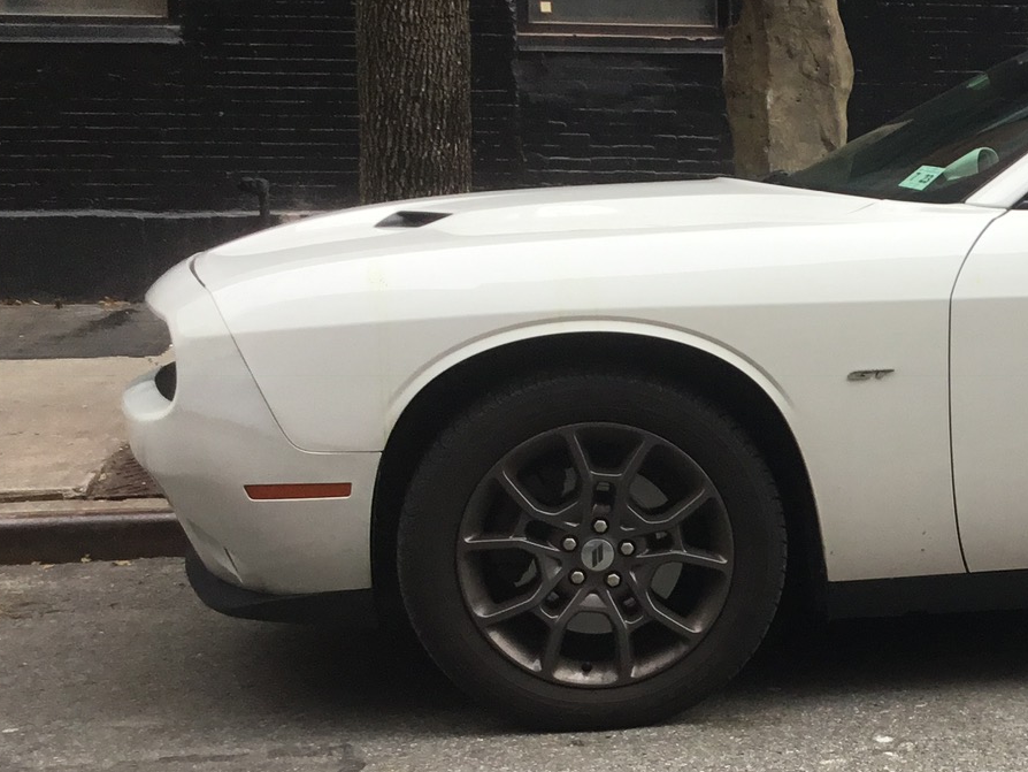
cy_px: 522
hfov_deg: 26.1
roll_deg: -1.4
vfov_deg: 20.7
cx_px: 1013
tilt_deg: -11.0
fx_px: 2109
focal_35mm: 71
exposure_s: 1/120
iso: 25
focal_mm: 3.3
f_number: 2.4
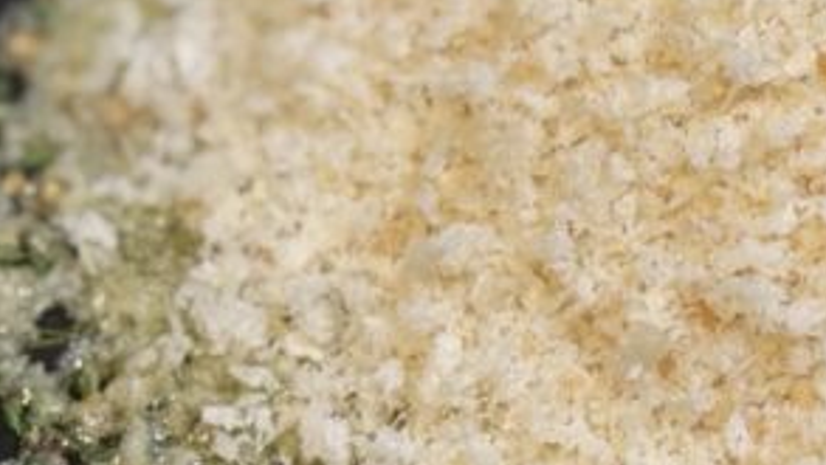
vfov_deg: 6.1
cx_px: 894
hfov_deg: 10.7
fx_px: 4338
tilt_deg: -51.8
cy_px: 62
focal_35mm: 198
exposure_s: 1/50
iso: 50
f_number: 1.6
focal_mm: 5.96
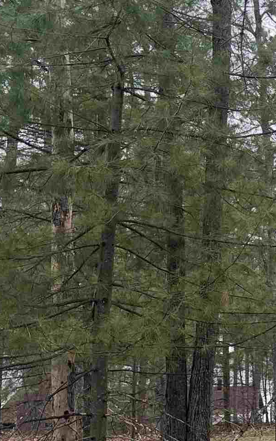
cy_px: 204
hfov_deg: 14.7
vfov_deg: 25.5
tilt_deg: +11.2
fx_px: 975
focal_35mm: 81
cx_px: 449
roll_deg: +1.6
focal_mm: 6.76
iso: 100
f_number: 1.78
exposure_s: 1/183
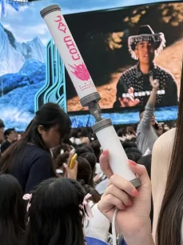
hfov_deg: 12.9
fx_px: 798
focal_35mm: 113
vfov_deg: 17.3
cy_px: 63
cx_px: 187
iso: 100
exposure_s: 1/100
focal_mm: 6.76
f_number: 1.78
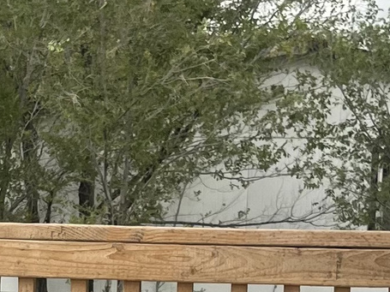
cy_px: 611
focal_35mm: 117
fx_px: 1318
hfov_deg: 16.5
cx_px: 19
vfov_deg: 11.3
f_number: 1.6
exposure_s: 1/1096
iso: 50
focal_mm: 5.1
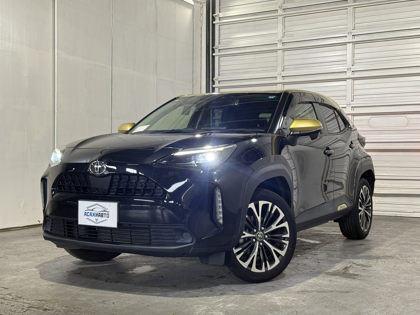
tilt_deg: -0.3
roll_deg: -0.5
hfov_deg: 39.7
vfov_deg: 30.3
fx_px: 582
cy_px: 158
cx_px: 210
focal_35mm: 48
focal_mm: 6.76
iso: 160
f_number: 1.78
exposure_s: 1/60
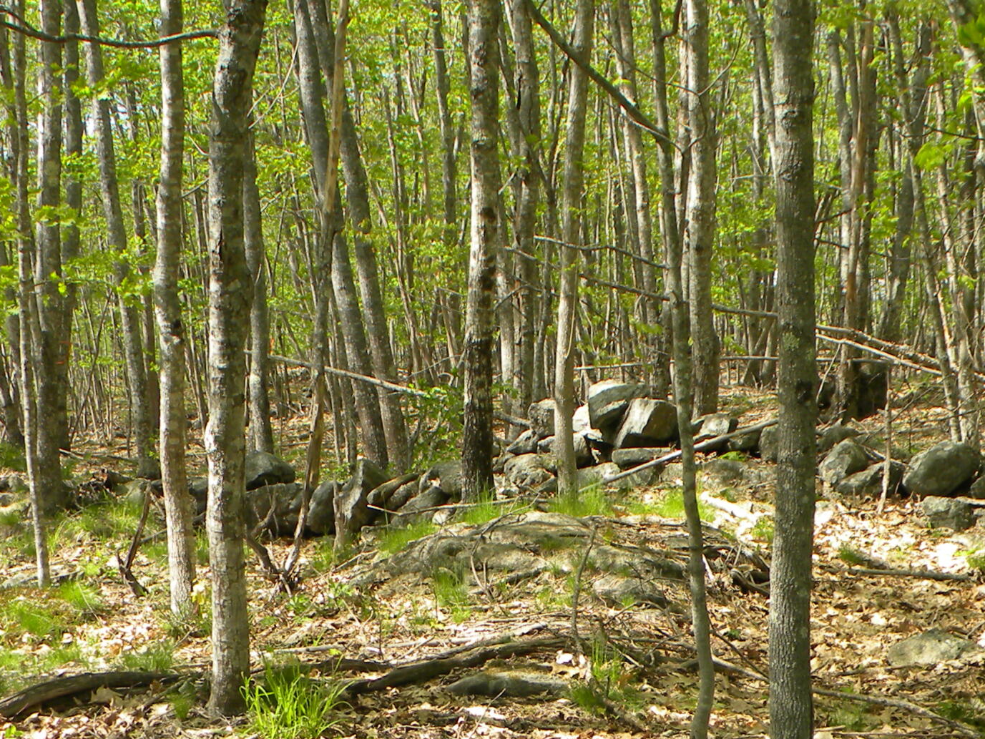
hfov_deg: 31.7
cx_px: 507
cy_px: 662
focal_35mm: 61
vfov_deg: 23.4
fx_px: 1736
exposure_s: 1/90.4
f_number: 3.5
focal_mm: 5
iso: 80
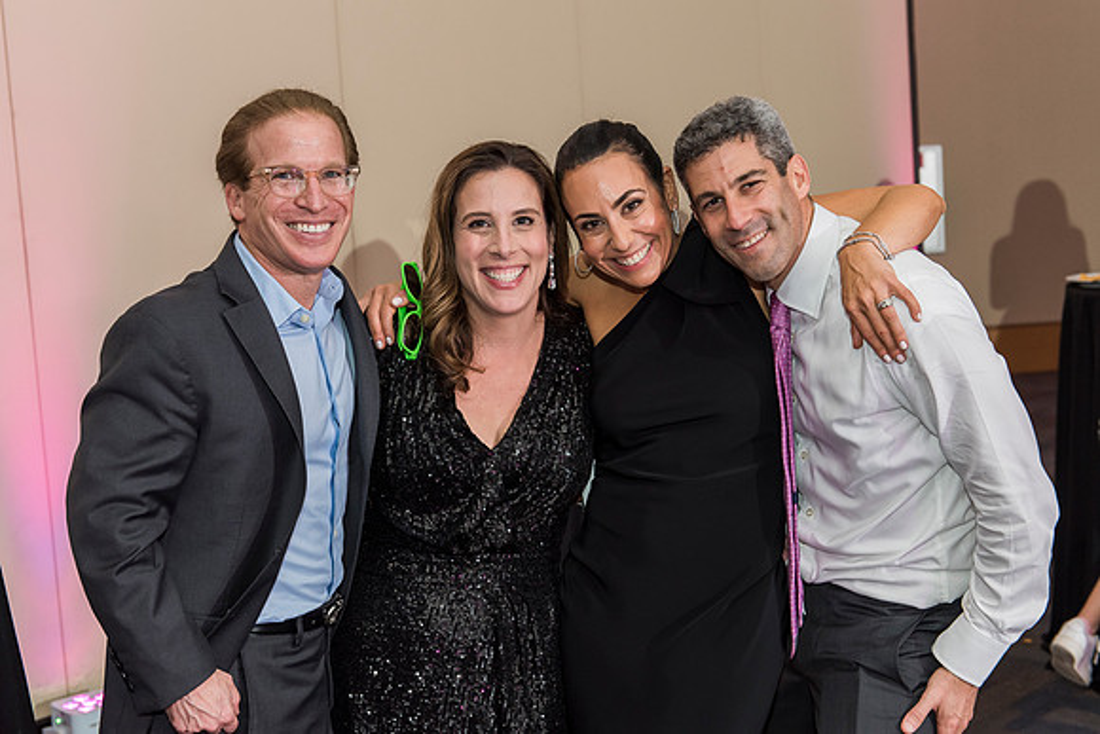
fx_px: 1611
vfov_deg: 25.7
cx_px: 520
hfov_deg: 37.7
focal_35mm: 53
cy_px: 347
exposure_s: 1/100
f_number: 4.5
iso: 800
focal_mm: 50
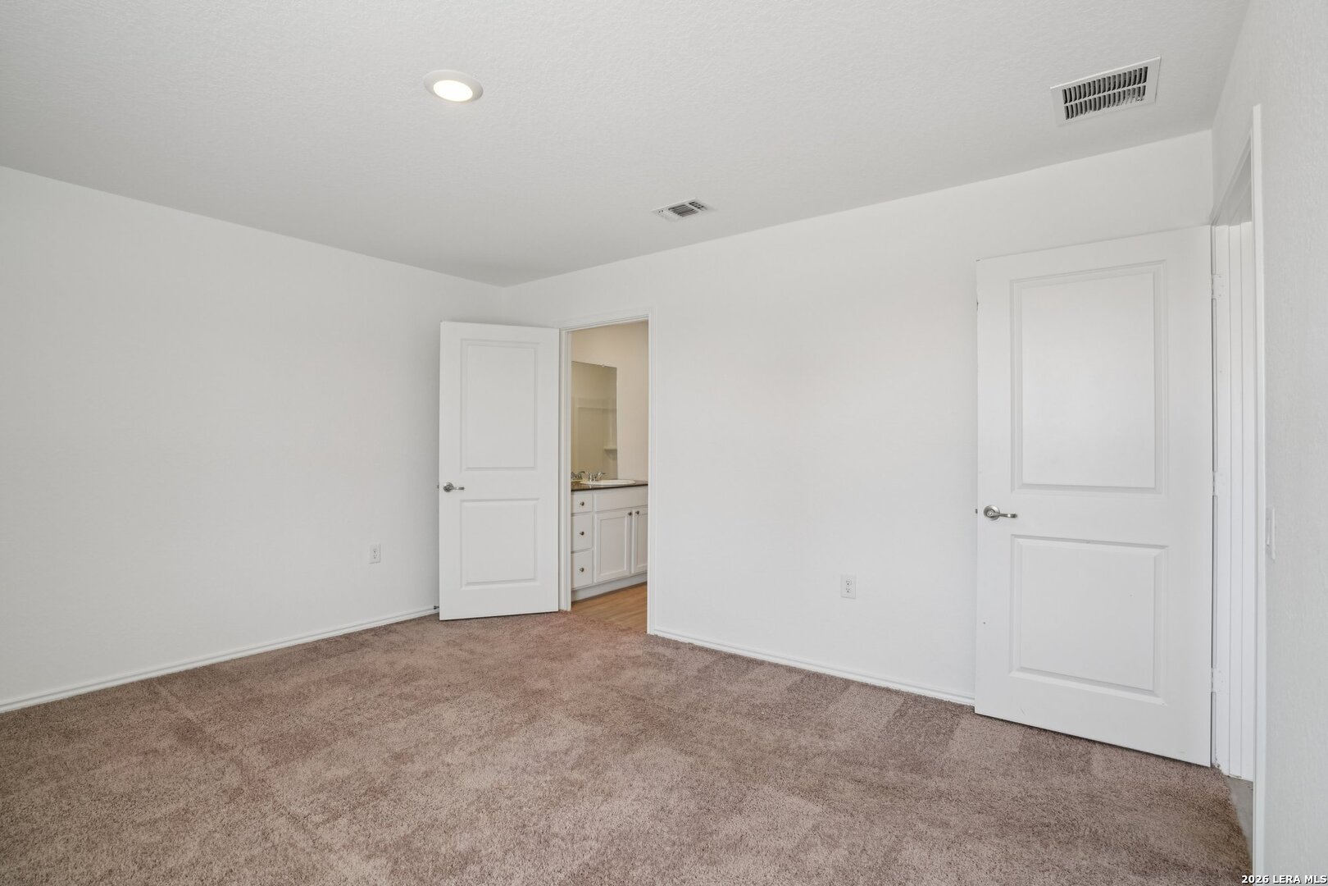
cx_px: 664
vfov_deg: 73.7
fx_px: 590
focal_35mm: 16
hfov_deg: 96.7
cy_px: 443
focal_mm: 16
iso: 400
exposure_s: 1/45
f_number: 8
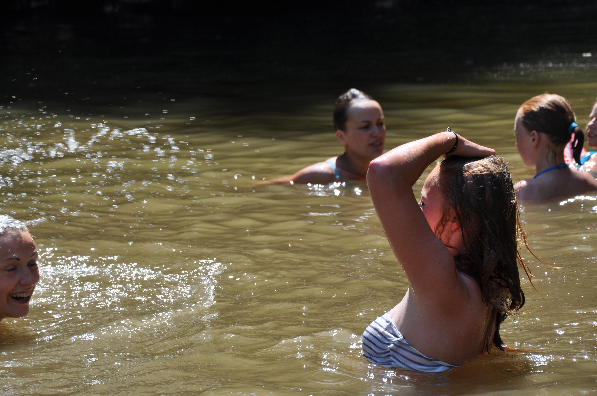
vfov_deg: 8.7
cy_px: 198
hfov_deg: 13.1
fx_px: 2609
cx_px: 298
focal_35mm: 158
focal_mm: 105
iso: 200
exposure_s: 1/320
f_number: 9
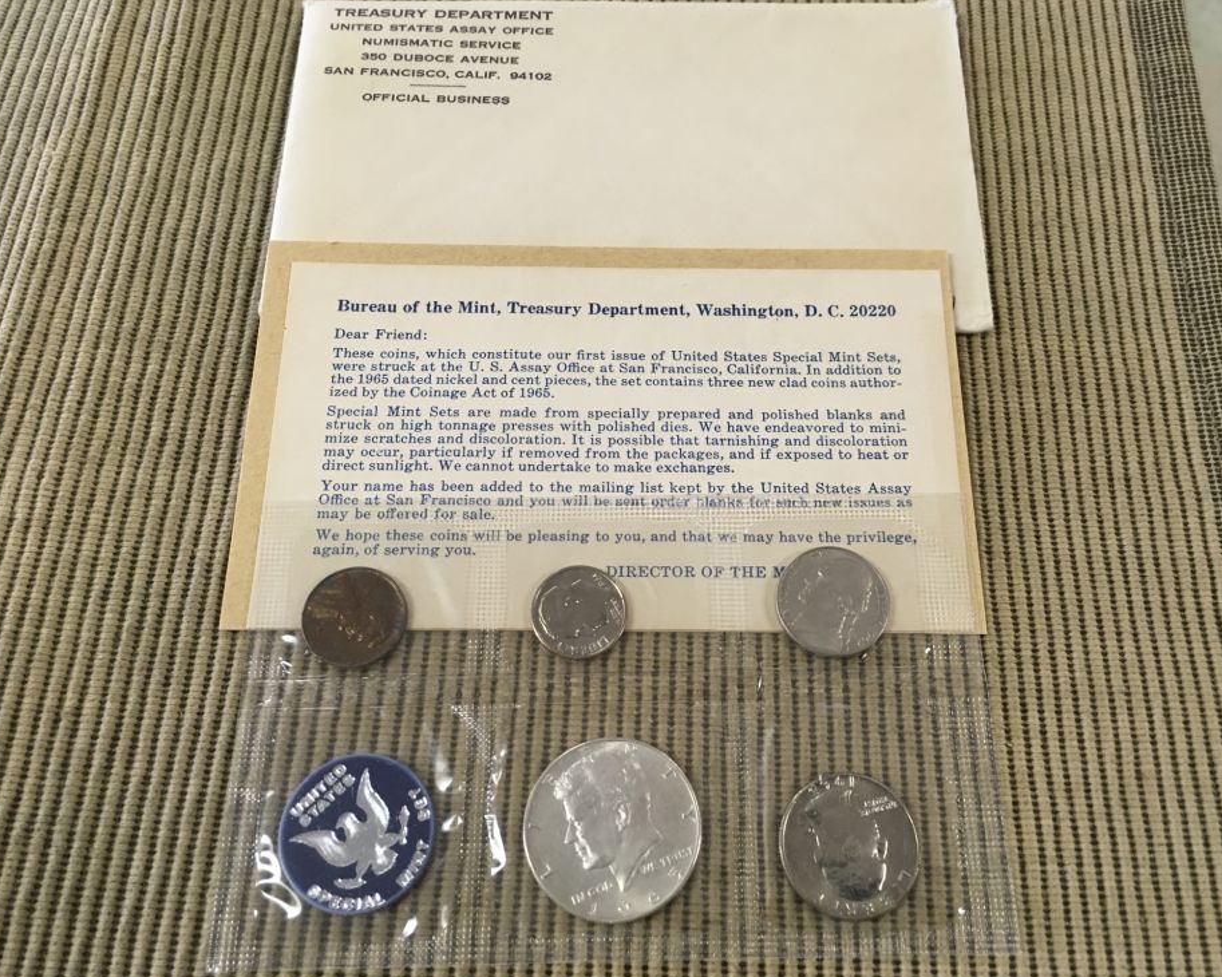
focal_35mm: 31
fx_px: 1121
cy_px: 491
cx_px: 652
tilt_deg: -66.4
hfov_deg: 57.1
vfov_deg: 47.1
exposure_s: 1/30
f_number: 2.2
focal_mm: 4.15
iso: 80
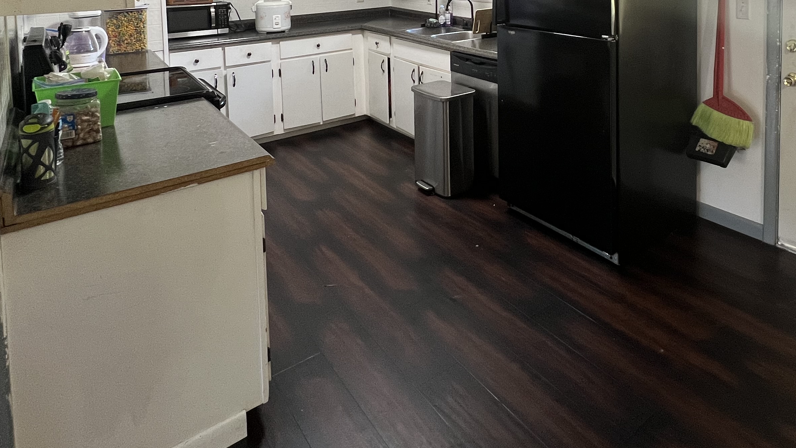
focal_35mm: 24
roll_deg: +0.9
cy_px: -14
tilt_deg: -2.9
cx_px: 521
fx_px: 507
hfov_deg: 74.3
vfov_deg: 40.7
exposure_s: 1/60
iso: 200
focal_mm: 1.57
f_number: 1.8
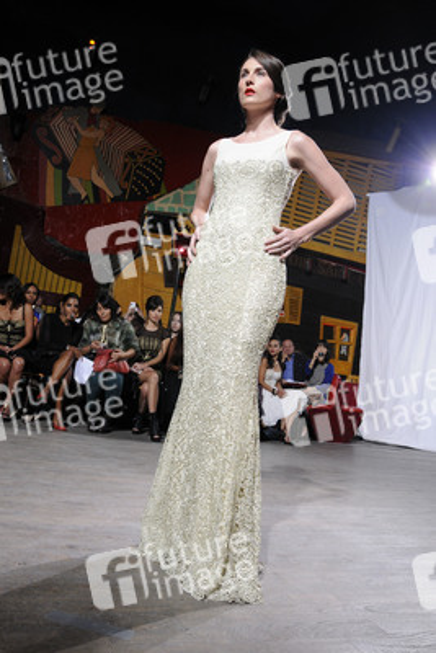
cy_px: 326
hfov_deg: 48.0
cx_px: 218
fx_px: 490
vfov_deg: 67.4
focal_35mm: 27
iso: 1000
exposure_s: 1/320
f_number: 5.6
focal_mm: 18
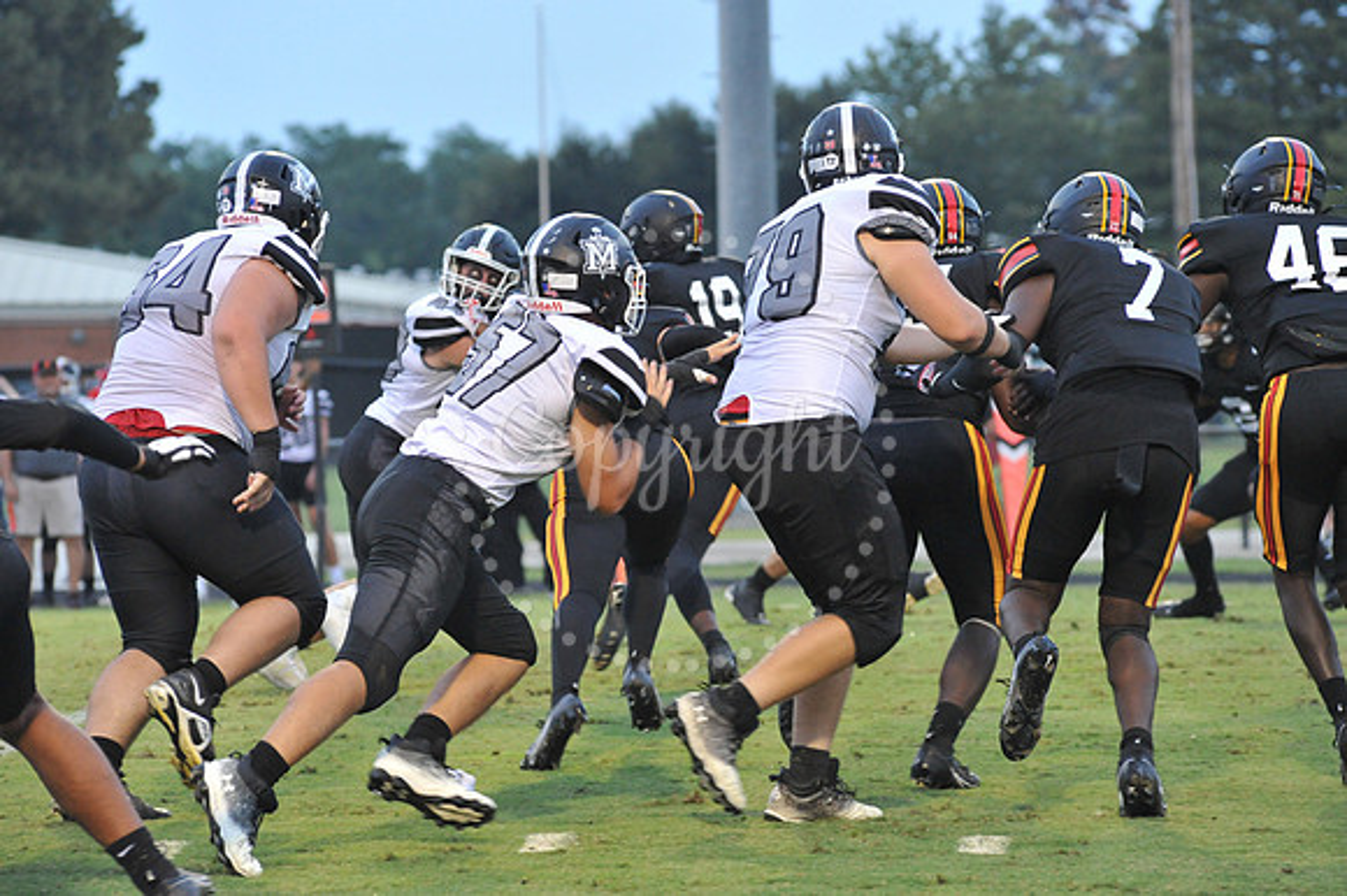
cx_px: 674
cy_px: 448
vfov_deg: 6.9
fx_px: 7479
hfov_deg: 10.3
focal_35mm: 200
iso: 4000
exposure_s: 1/250
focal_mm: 200
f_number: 5.6
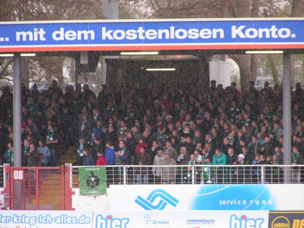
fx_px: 2608
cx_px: 152
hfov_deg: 6.7
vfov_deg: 5.0
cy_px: 114
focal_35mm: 297
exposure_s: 1/250
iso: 200
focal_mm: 45.4
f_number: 3.5
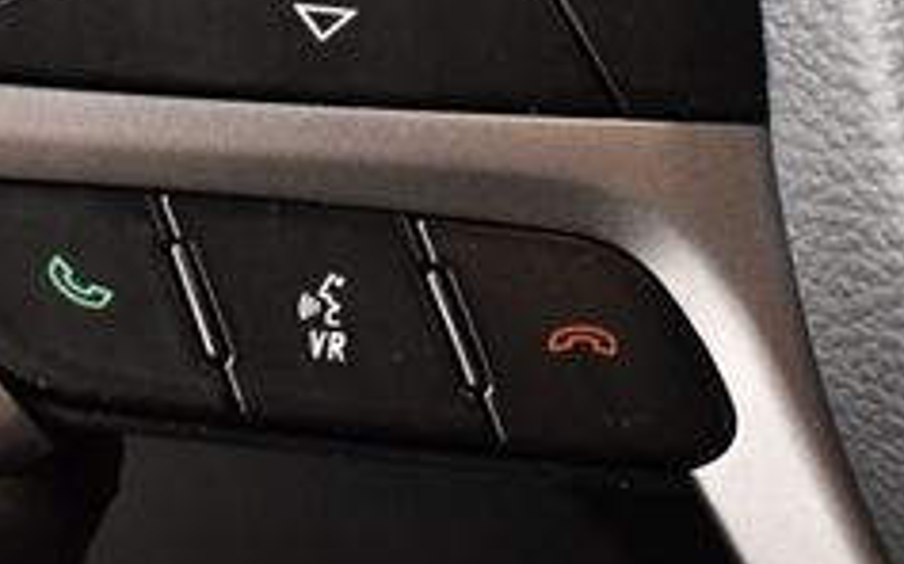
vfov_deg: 12.9
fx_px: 2438
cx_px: 389
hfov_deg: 21.0
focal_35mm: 99
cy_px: -69
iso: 3200
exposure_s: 1/80
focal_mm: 18
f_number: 3.5
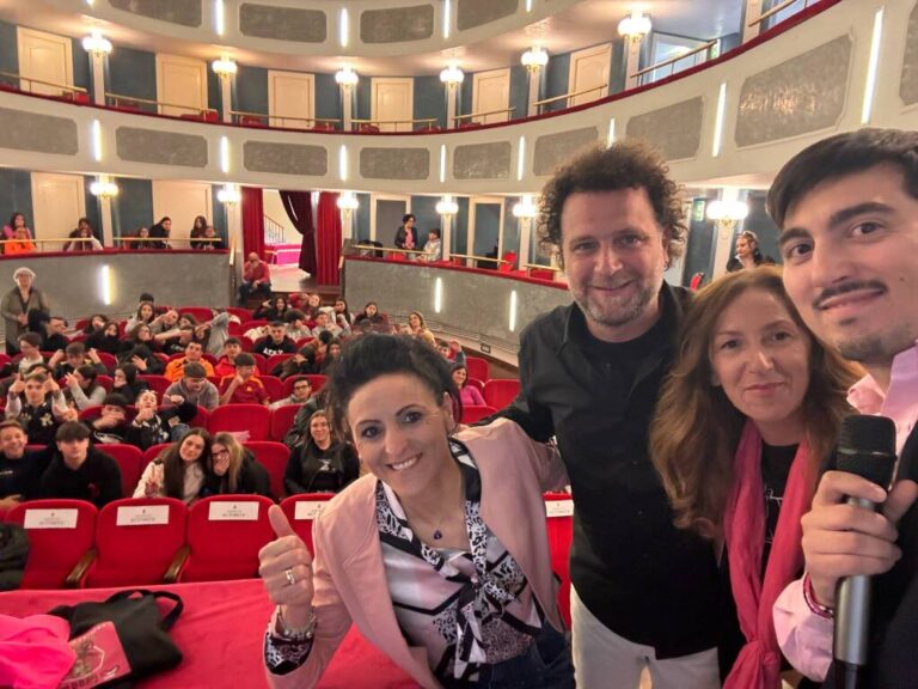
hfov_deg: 73.9
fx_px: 610
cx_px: 459
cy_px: 344
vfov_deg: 58.9
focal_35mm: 23
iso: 500
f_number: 1.9
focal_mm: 2.69
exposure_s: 1/30
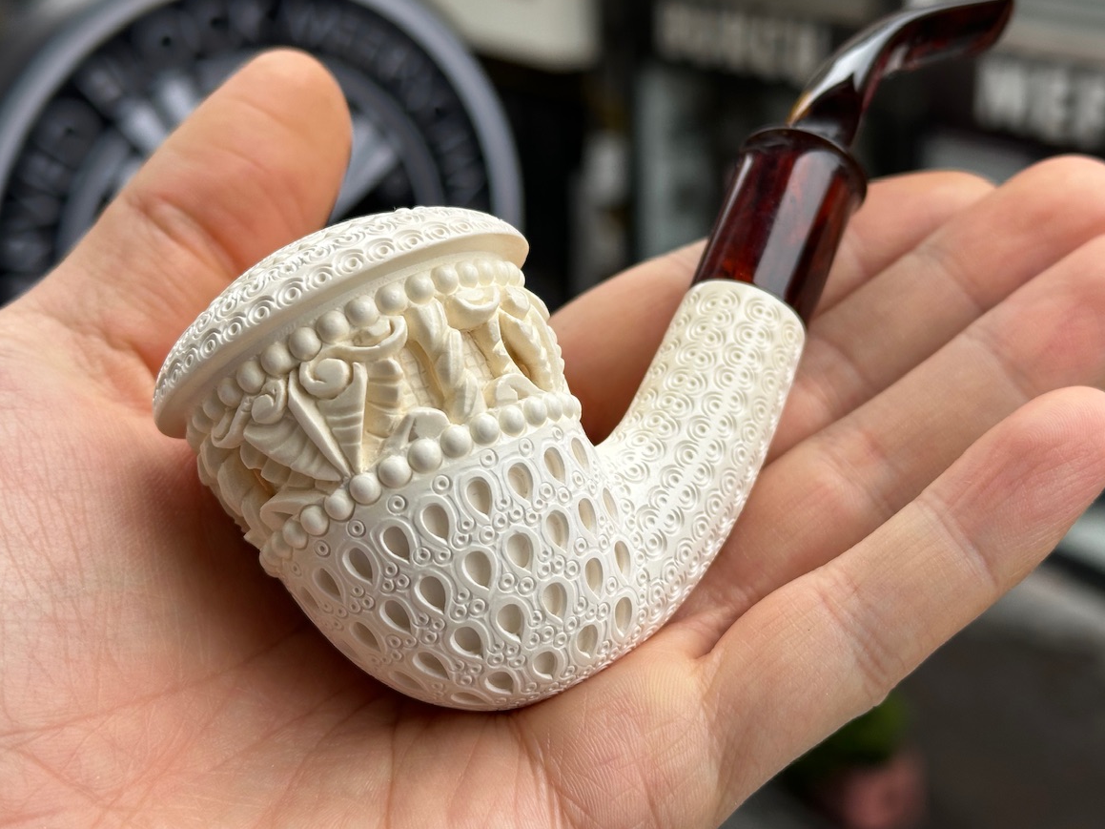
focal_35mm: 53
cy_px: 372
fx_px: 1692
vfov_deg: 27.5
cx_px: 609
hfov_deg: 36.1
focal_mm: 6.86
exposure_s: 1/642
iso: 64
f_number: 1.78
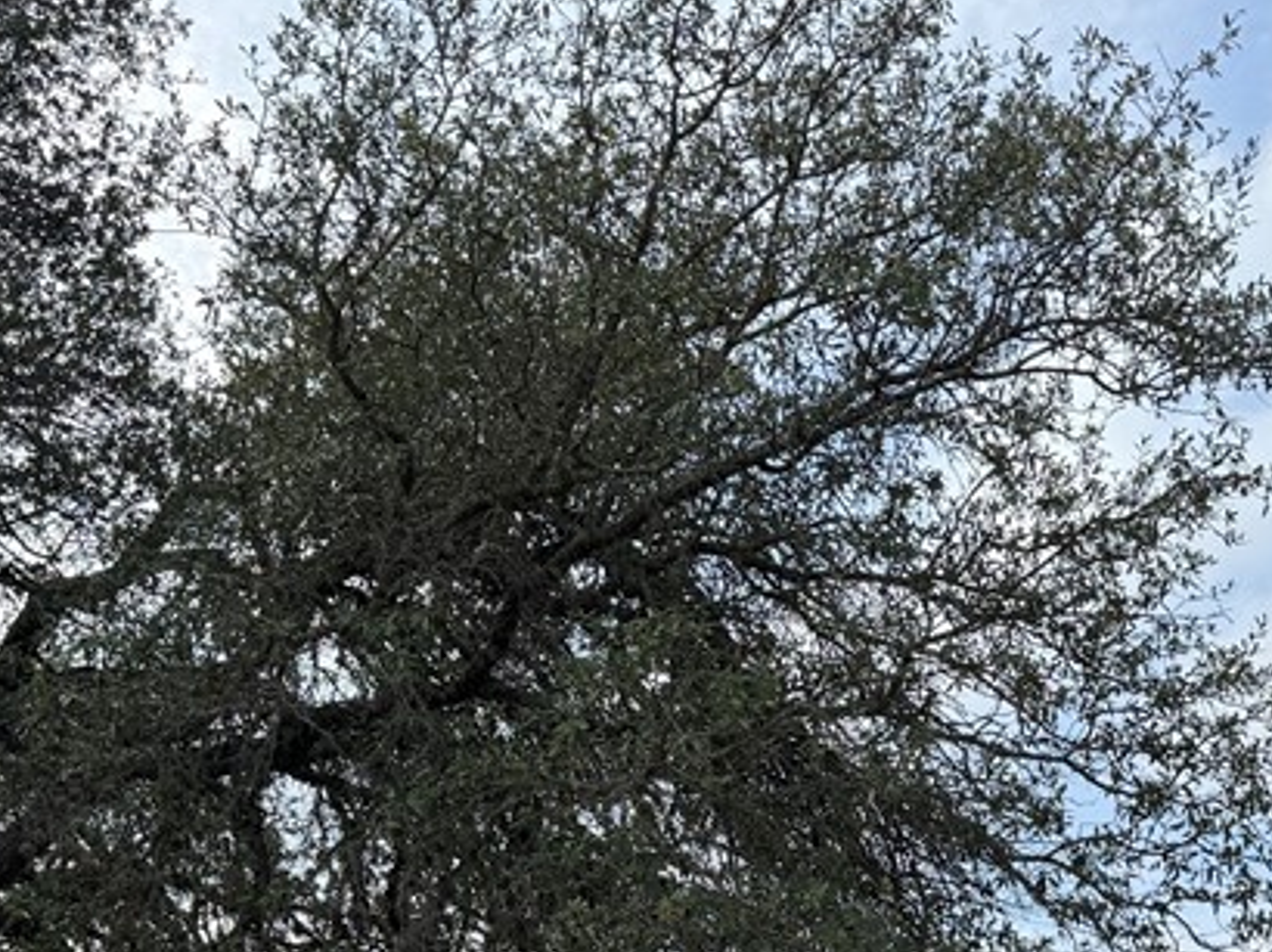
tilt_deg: +14.1
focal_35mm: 60
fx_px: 2203
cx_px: 785
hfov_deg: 32.1
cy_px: 971
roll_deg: -0.3
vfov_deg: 23.3
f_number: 1.78
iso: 80
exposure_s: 1/2703
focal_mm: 6.76
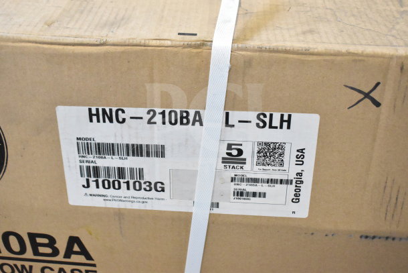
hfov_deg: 41.1
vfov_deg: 28.1
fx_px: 544
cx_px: 204
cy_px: 136
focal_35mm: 48
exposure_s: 1/125
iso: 6400
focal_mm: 32
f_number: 5.6
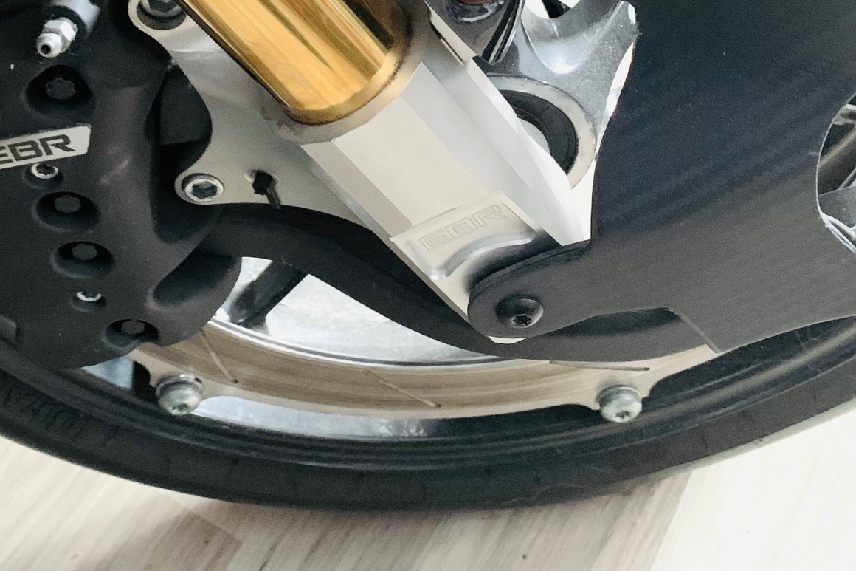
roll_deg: +18.6
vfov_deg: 27.3
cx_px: 325
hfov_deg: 41.6
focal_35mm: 47
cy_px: 26
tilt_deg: -39.5
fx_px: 1117
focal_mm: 4.25
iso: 800
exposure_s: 1/29
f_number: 1.8
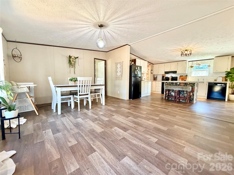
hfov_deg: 102.1
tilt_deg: -5.4
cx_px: 117
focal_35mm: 14
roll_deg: -0.3
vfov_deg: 85.7
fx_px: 95
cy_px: 88
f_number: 2.2
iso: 320
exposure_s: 1/60
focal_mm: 2.22
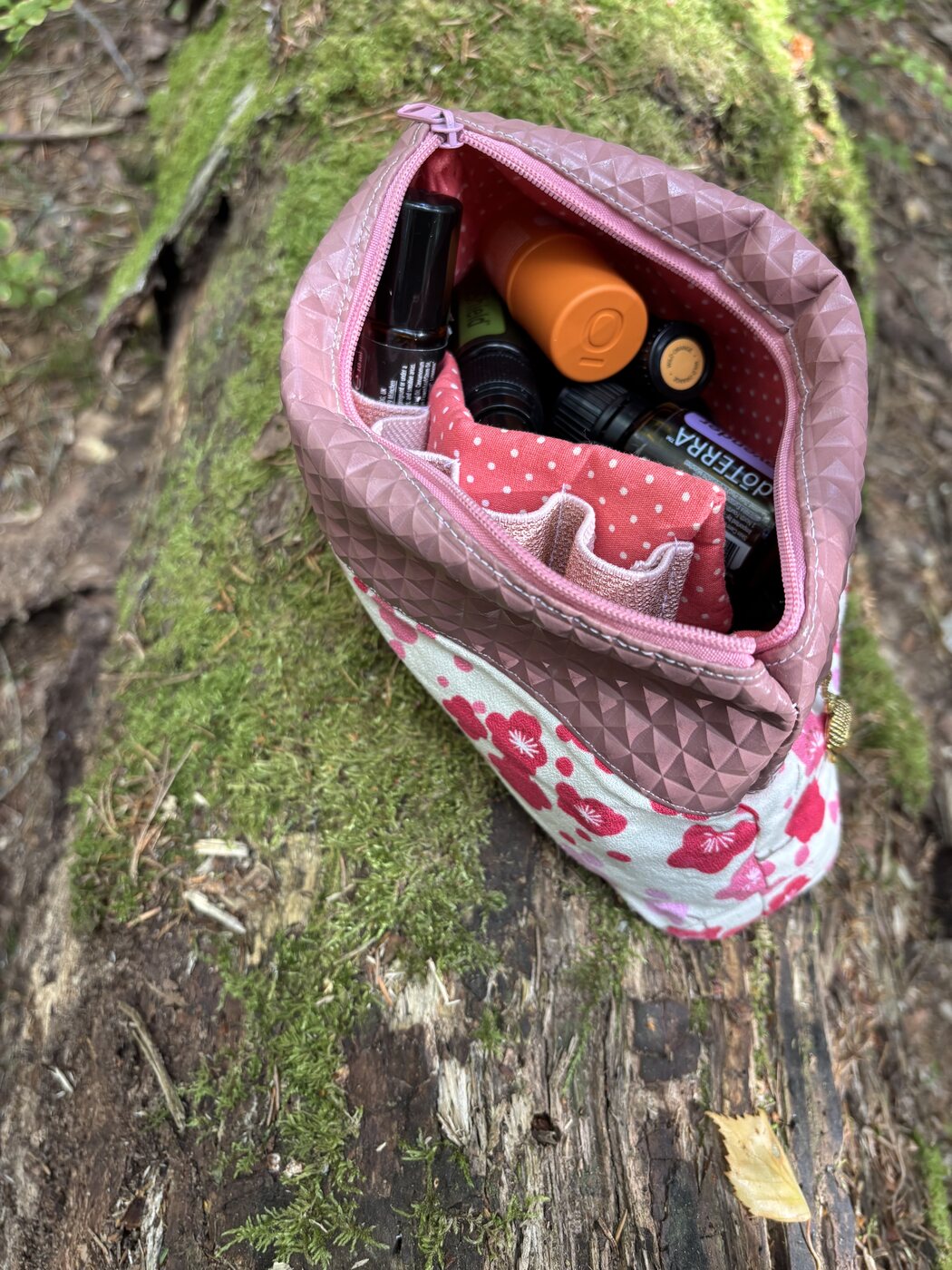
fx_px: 953
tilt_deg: -65.7
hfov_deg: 53.1
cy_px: 635
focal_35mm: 26
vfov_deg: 67.3
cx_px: 476
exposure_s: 1/121
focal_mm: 5.96
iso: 125
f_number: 1.6
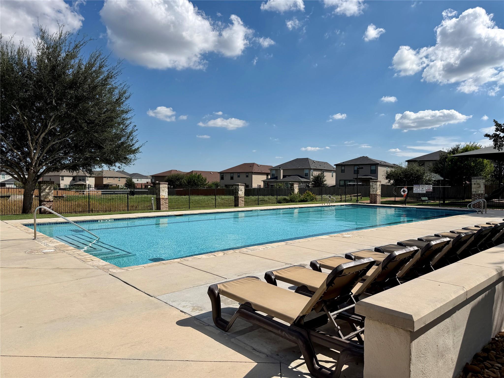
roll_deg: +0.3
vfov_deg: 56.8
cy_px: 189
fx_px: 349
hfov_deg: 71.6
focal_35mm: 24
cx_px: 252
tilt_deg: -1.8
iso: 80
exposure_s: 1/10309
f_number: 1.78
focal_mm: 6.76
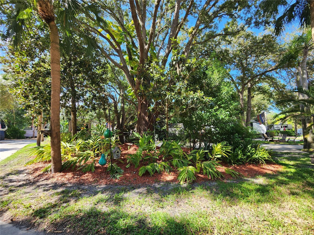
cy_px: 118
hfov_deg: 106.2
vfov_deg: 89.9
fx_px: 118
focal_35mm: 13
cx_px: 157
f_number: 2.2
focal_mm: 2.2
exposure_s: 1/286
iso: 50
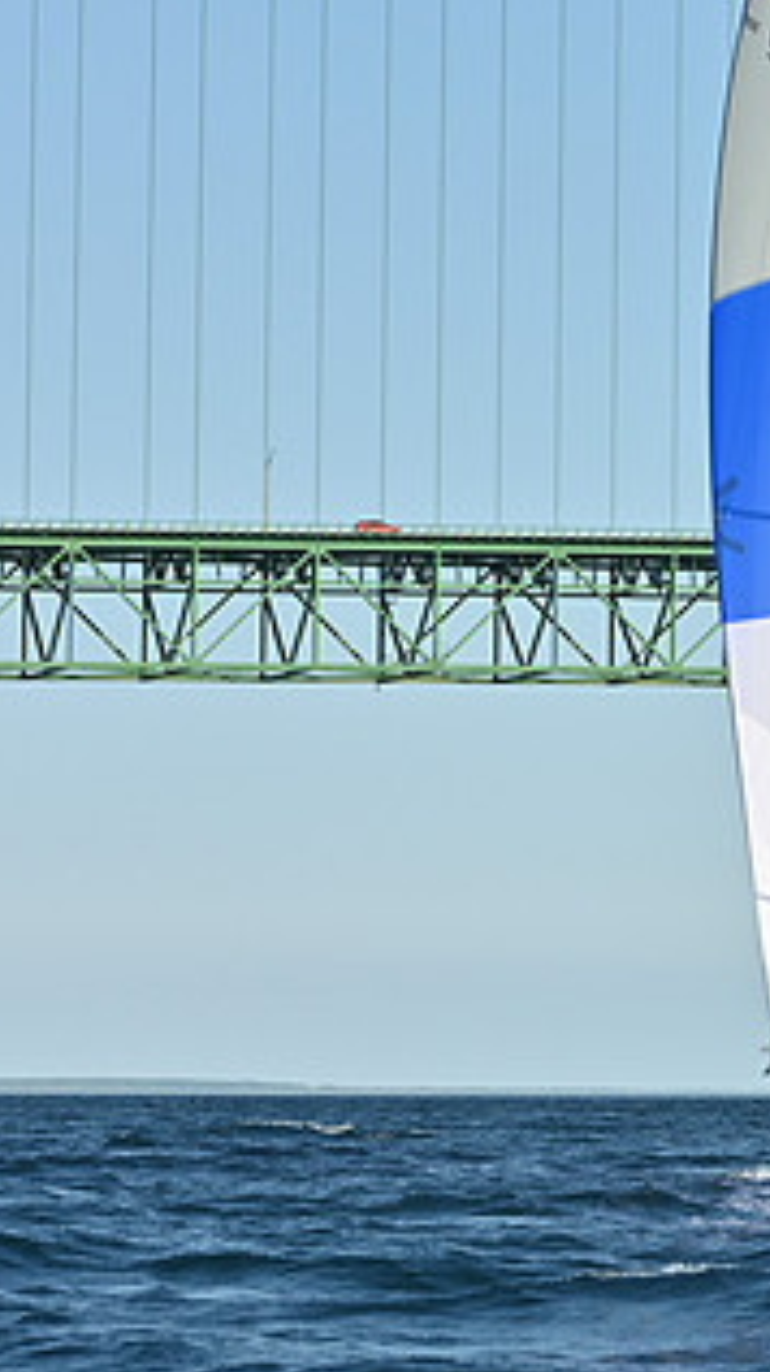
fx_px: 6978
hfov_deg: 6.2
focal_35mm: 192
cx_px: 1138
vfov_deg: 11.2
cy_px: 608
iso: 320
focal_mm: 100
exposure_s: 1/1600
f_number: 8
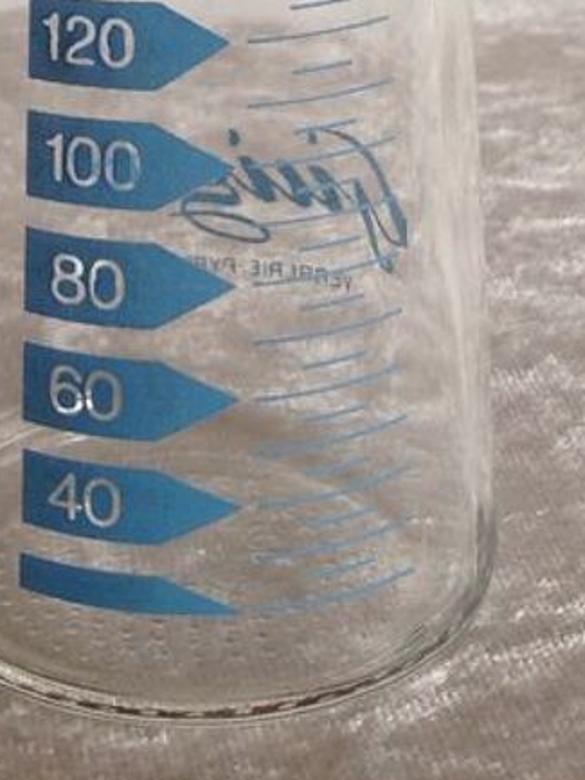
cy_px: -408
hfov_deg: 13.6
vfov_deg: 16.5
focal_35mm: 108
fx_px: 2432
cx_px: 68
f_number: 2.4
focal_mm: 4.28
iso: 50
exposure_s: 1/40
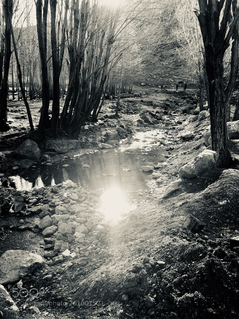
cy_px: 160
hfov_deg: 48.2
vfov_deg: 61.7
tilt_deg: -8.1
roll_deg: -2.0
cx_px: 120
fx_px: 267
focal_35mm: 29
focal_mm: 4.15
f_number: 2.2
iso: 25
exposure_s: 1/416
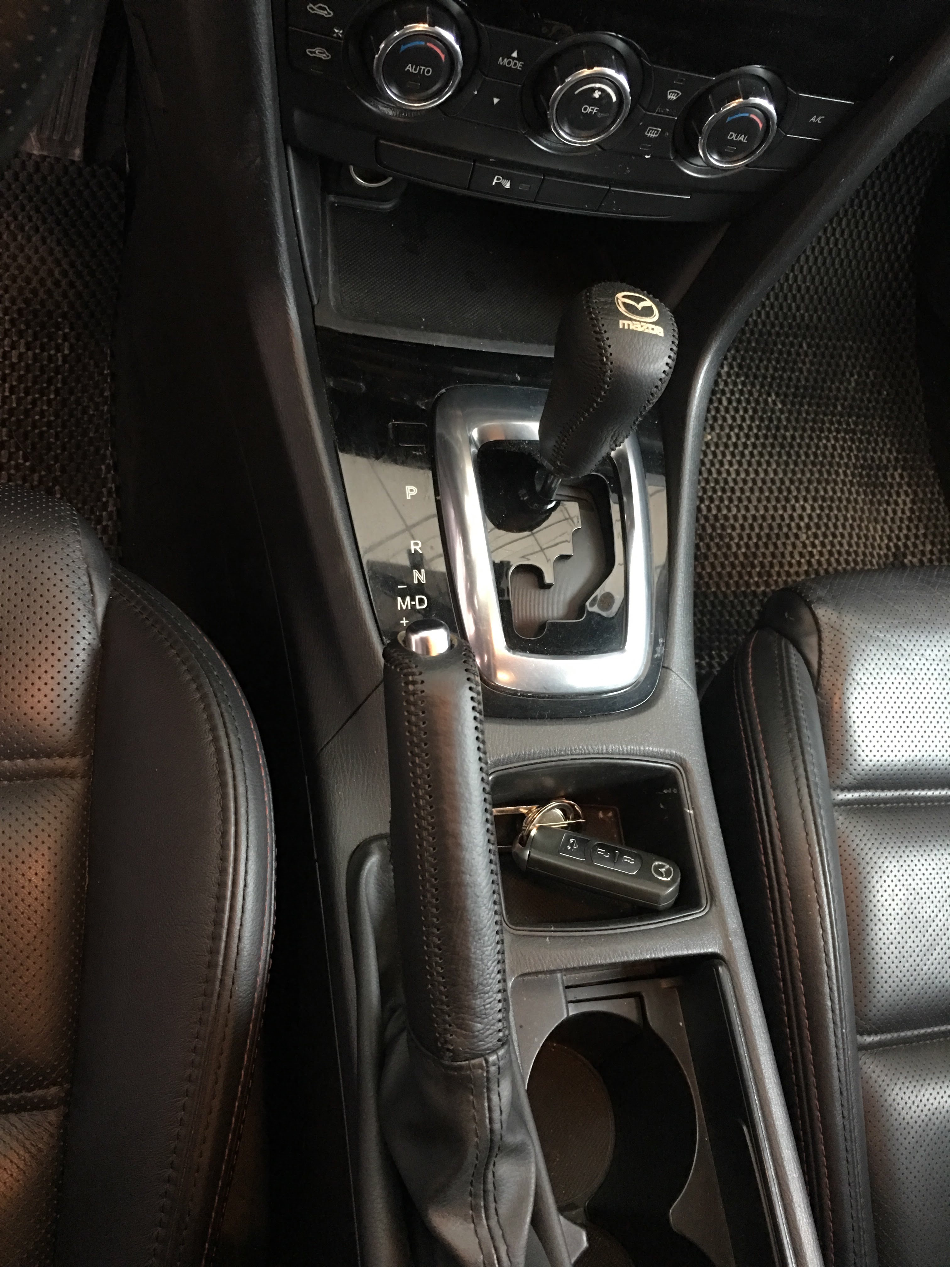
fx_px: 1061
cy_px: 634
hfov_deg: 48.2
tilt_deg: -59.2
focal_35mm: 29
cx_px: 475
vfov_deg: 61.7
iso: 160
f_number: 2.2
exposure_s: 1/8
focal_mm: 4.15
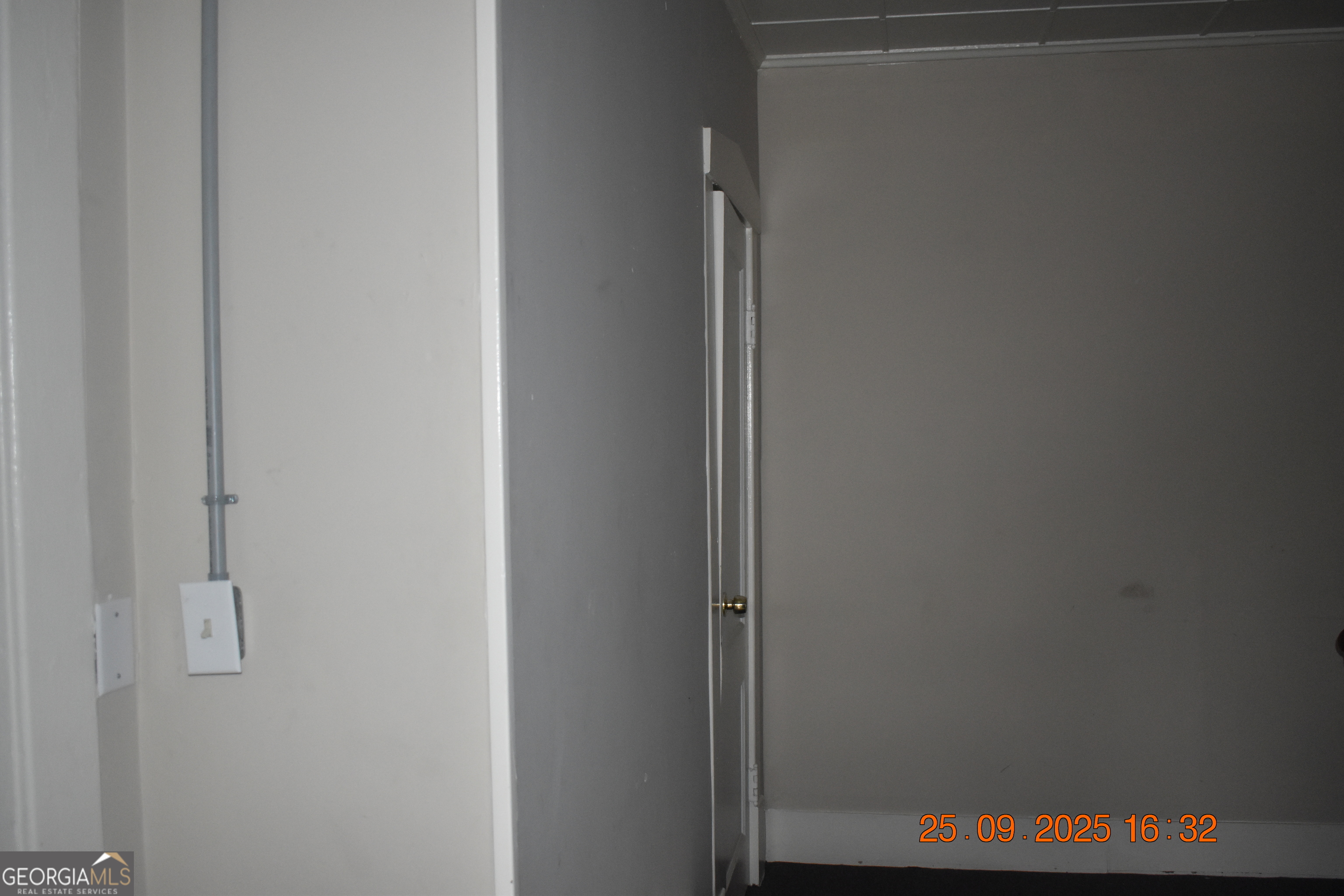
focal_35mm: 34
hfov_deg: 55.1
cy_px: 448
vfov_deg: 38.4
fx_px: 1288
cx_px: 672
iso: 1800
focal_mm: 23
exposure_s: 1/60
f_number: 3.8
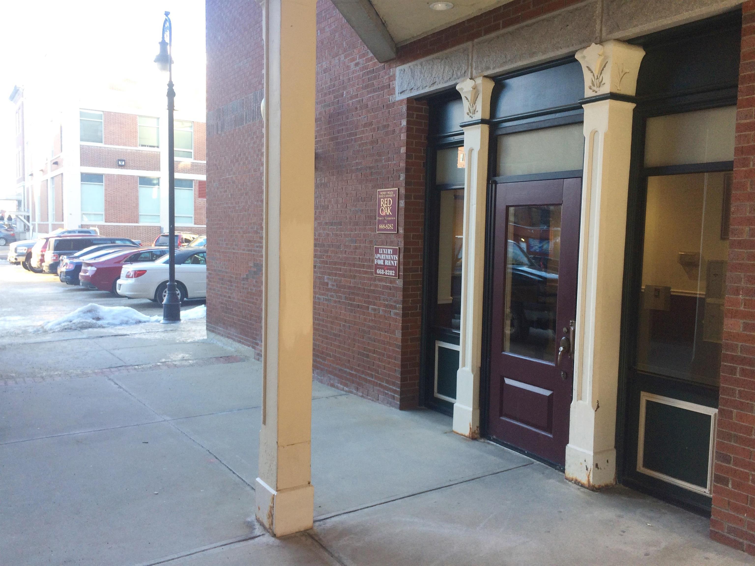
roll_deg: -0.5
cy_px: 283
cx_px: 378
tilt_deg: -1.7
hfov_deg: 61.7
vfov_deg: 48.2
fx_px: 633
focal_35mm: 29
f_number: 2.2
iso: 50
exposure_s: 1/120
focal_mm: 4.15
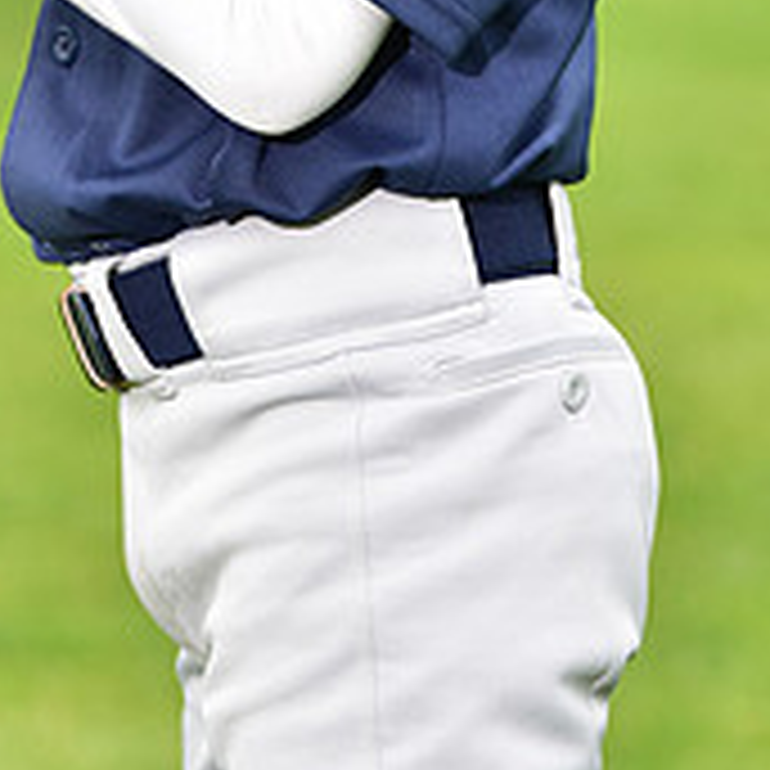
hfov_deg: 3.9
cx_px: 344
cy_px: -360
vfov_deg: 3.9
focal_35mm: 447
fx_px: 11249
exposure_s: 1/250
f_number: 5.6
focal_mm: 155
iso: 400
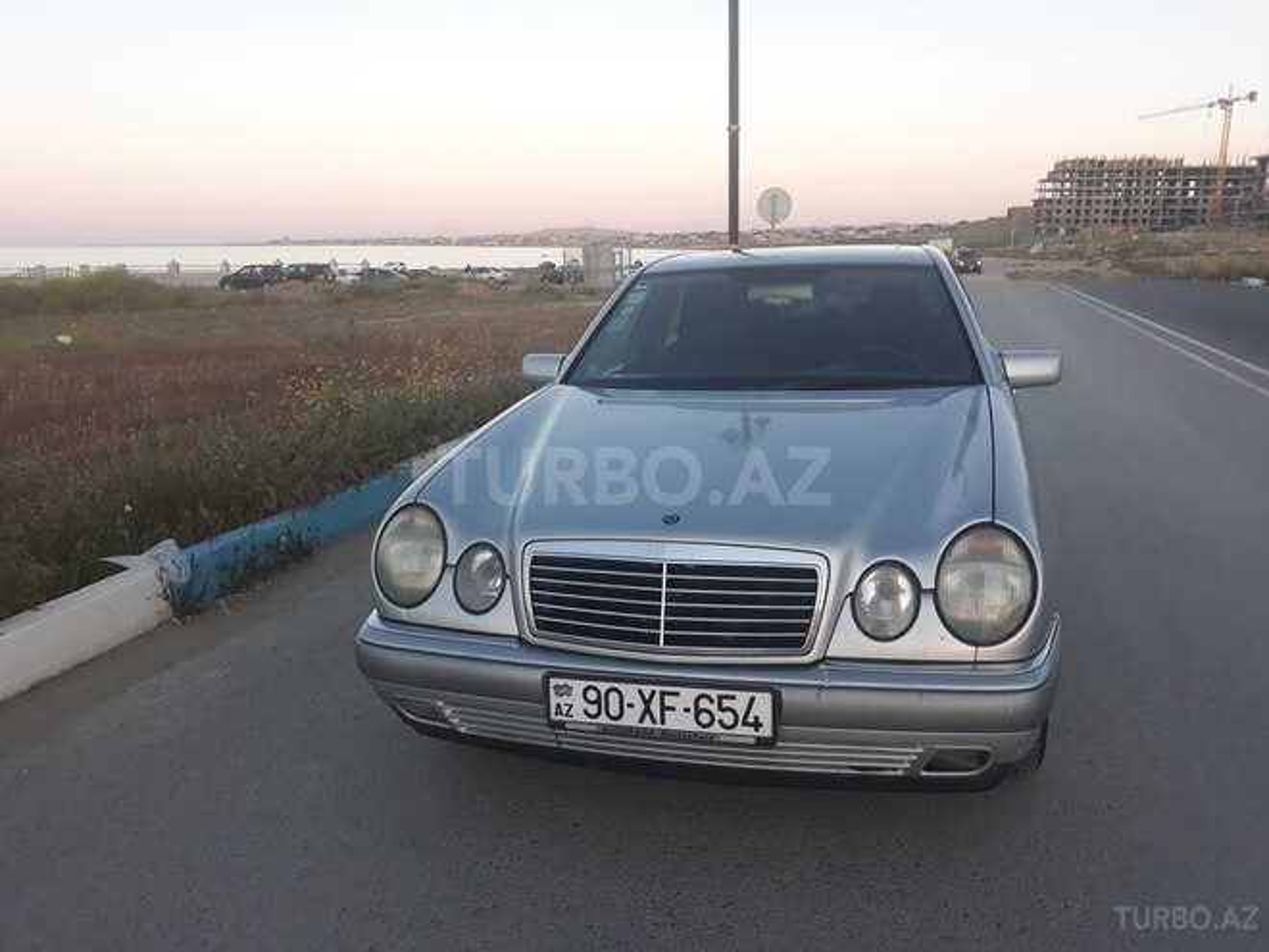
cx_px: 634
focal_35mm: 27
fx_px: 990
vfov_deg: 51.4
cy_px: 476
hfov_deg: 65.3
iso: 40
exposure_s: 1/100
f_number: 1.7
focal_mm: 3.71
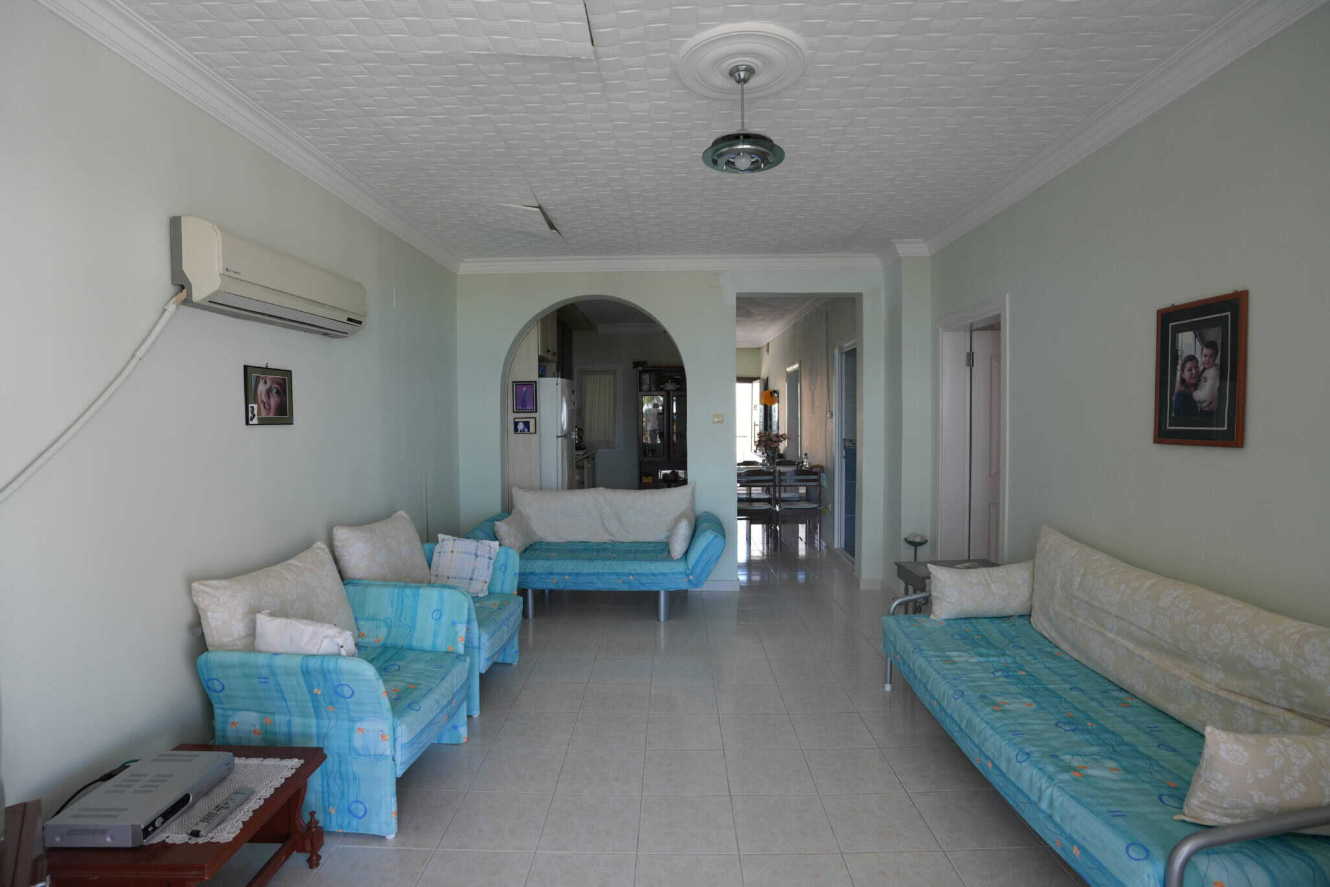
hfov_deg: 93.3
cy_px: 444
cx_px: 665
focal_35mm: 17
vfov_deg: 70.4
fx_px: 628
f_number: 4
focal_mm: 17
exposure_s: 1/160
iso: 500
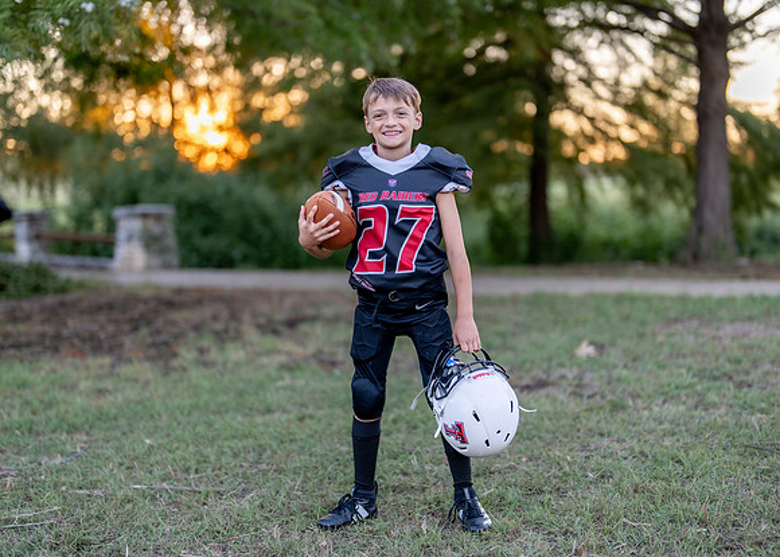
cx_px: 400
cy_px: 280
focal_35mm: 57
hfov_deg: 34.4
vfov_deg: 24.9
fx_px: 1258
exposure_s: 1/320
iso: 100
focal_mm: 50
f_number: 1.2
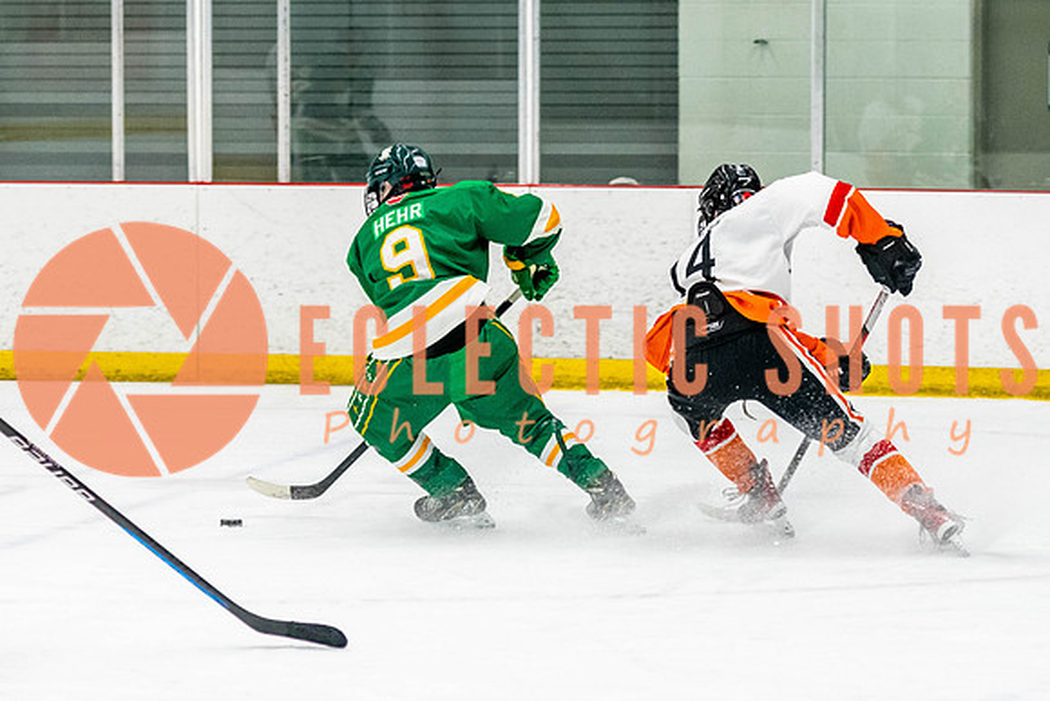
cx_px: 418
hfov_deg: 11.5
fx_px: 5195
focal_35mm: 178
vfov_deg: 7.7
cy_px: 351
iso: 1800
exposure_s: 1/640
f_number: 2.8
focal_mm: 86
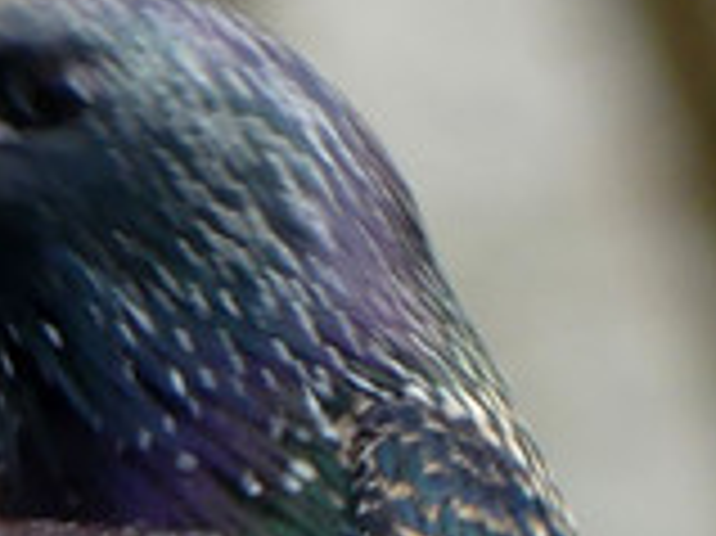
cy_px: 865
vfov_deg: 0.4
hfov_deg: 0.6
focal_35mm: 3358
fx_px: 69405
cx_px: -16
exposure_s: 1/160
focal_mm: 90.1
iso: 100
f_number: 2.8
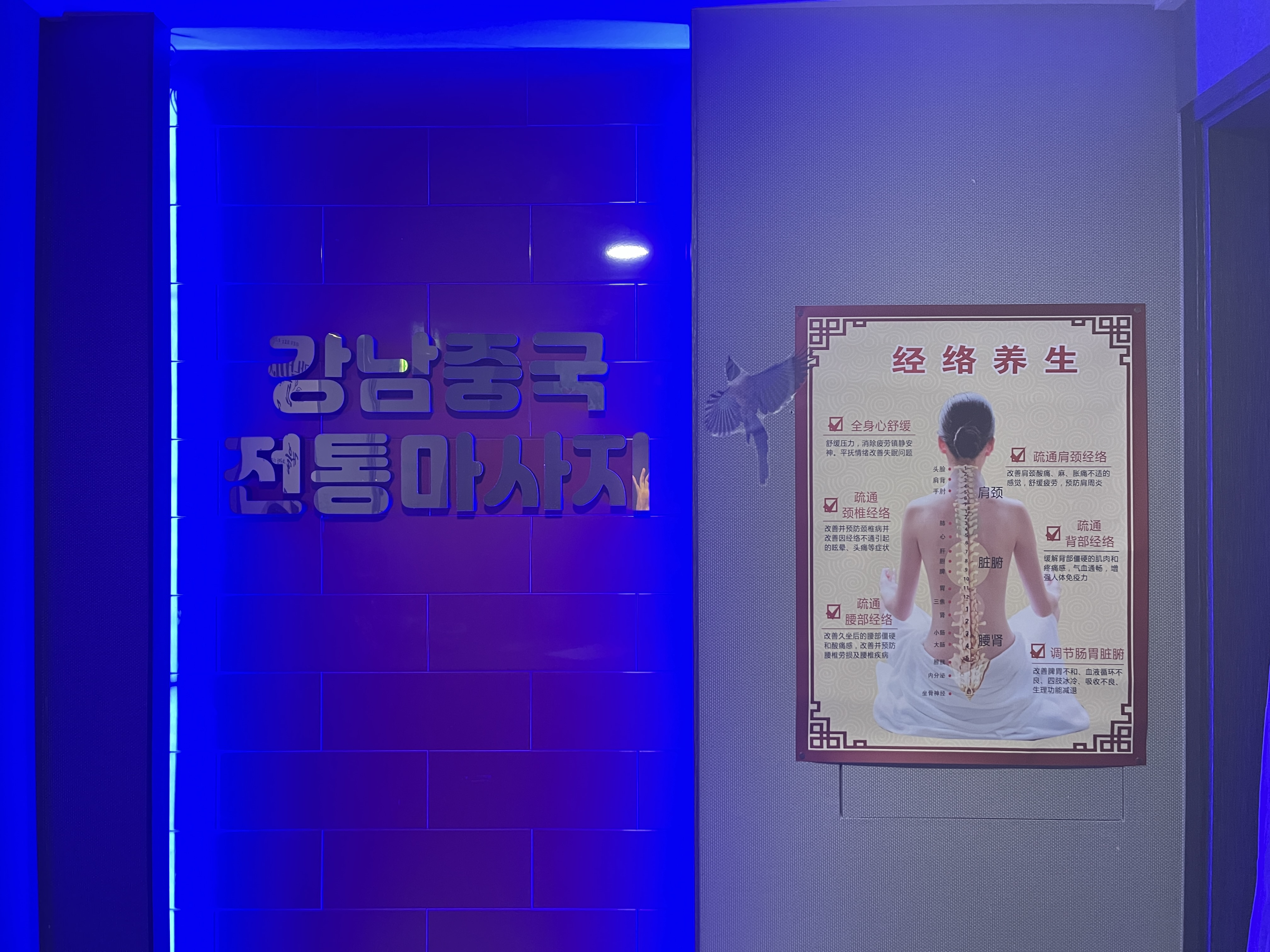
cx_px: 635
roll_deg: -0.2
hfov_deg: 67.3
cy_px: 476
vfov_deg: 53.1
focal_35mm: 26
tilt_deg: -1.2
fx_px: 954
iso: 800
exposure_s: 1/30
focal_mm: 5.1
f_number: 1.6
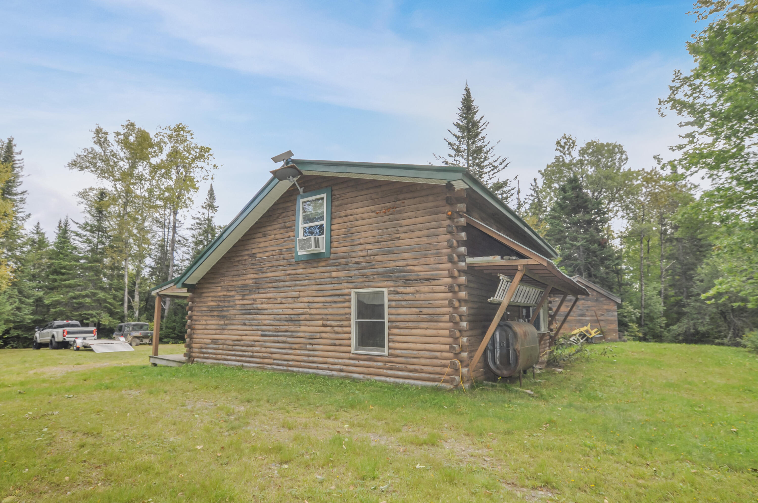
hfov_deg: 95.1
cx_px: 379
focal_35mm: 16
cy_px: 252
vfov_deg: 71.9
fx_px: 347
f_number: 8
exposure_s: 1/200
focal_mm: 11
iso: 320
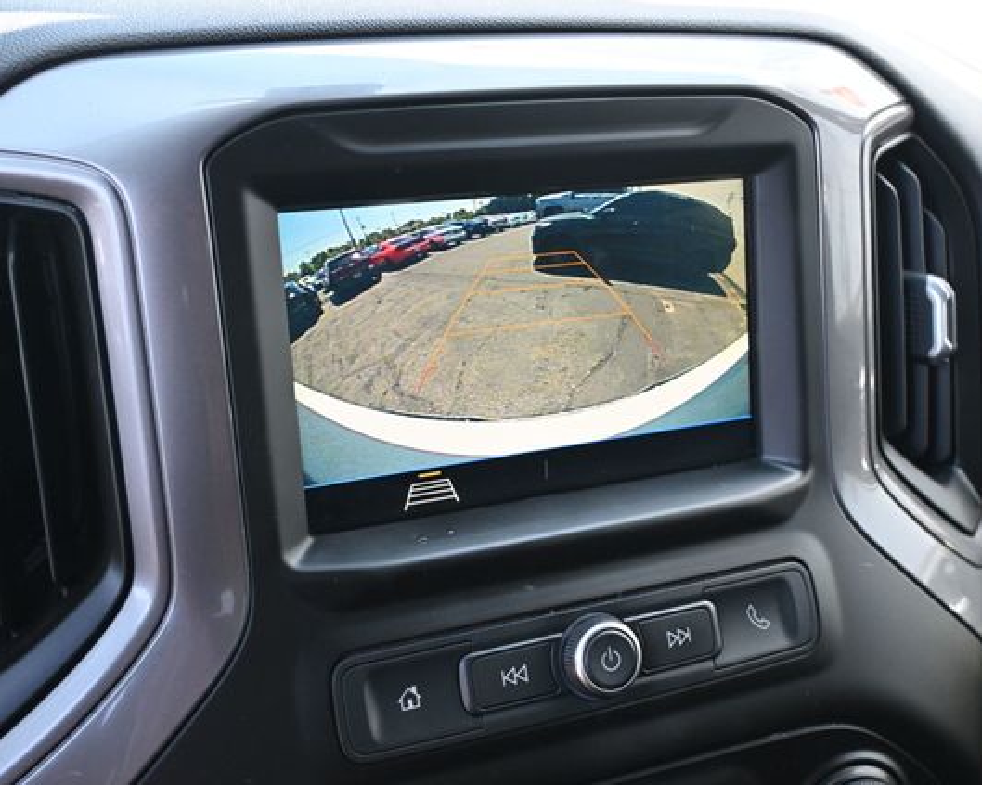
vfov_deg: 35.2
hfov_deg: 43.3
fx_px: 1237
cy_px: 393
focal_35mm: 43
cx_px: 533
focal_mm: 25
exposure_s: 1/125
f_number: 4.2
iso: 800
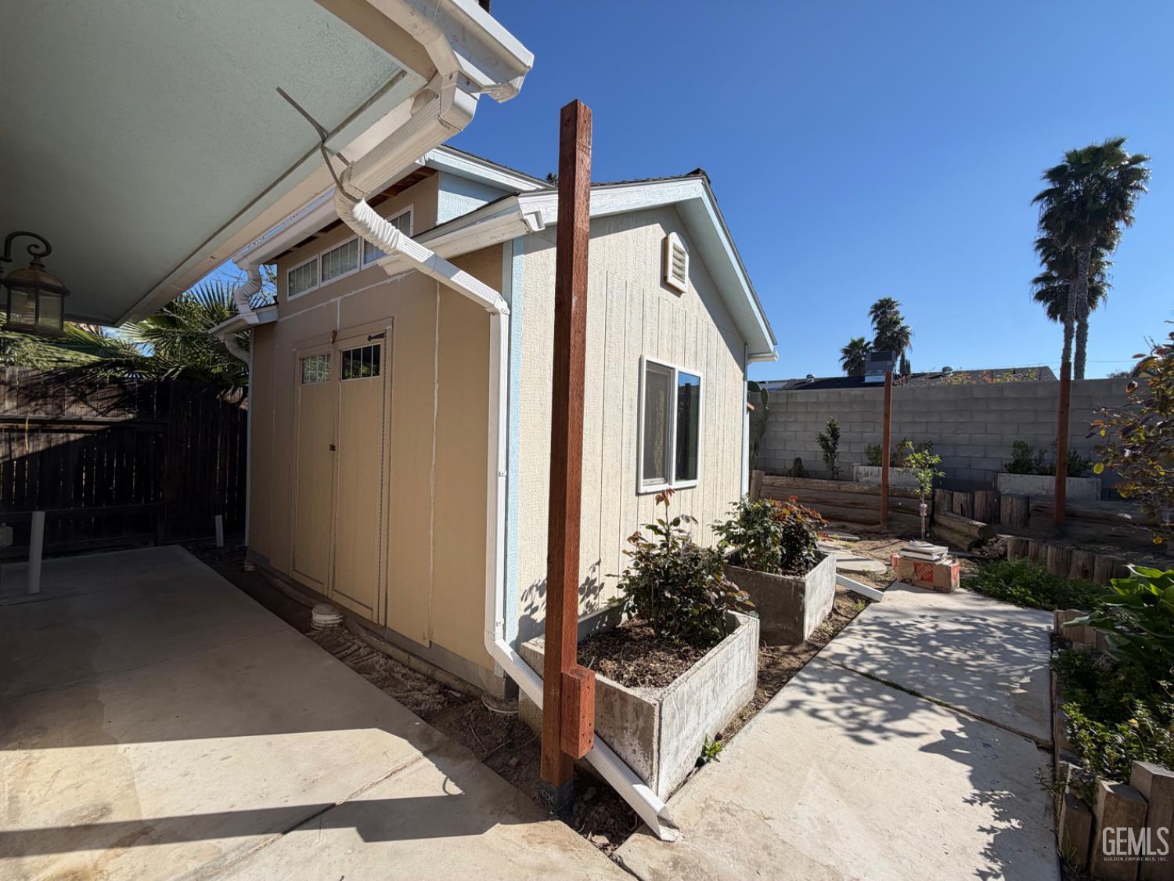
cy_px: 440
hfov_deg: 102.1
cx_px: 587
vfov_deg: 85.7
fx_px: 475
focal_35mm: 14
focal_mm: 2.22
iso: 20
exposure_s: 1/1145
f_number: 2.2
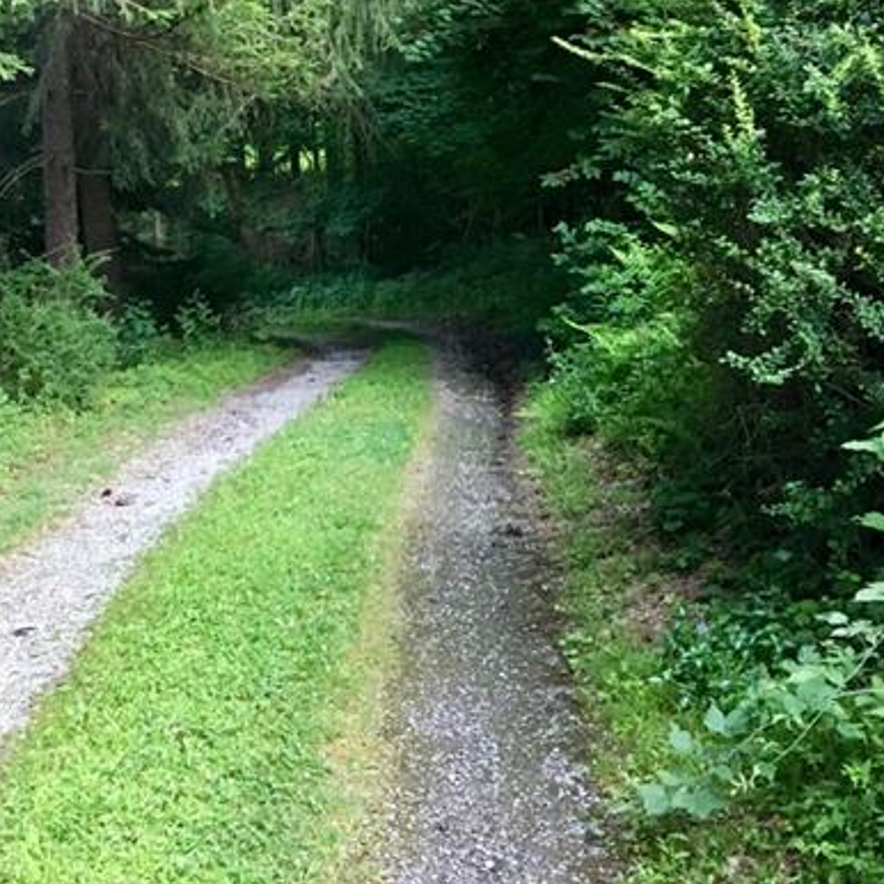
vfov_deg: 33.1
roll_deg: +1.4
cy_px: 291
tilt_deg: -5.9
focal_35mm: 51
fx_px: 1474
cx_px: 346
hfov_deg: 33.3
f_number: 2.2
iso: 160
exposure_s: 1/30
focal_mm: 4.15
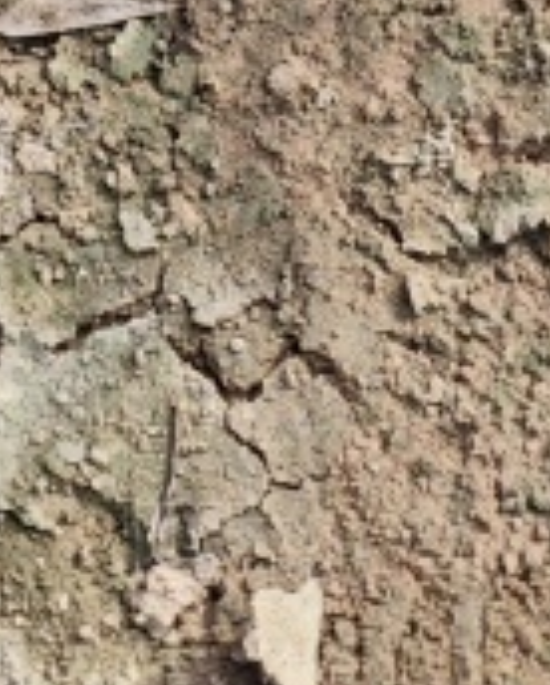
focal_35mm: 139
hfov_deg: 11.1
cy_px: -830
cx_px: 52
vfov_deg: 11.8
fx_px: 2823
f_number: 1.6
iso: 50
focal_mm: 6.55
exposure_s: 1/1173
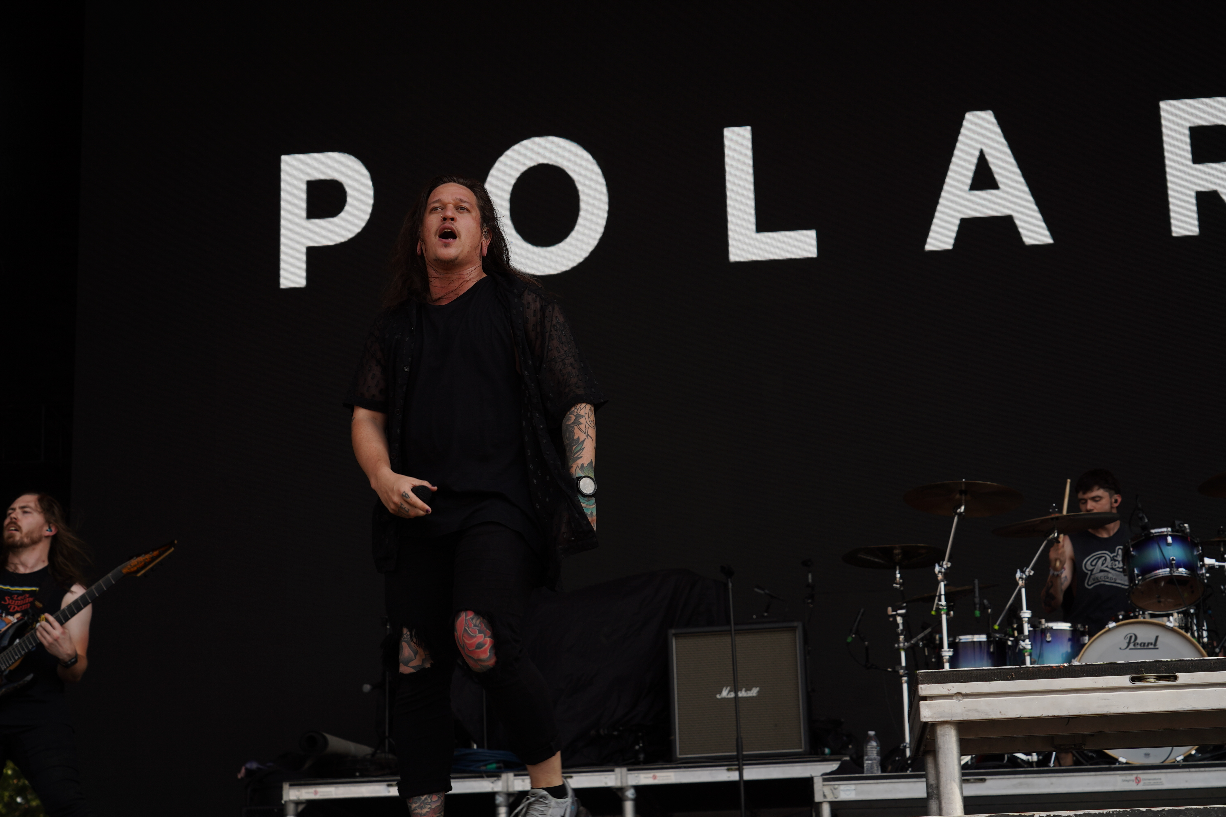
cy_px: 408
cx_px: 613
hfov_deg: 30.1
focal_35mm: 67
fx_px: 2282
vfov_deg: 20.3
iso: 100
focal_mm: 67
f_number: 8
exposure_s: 1/320
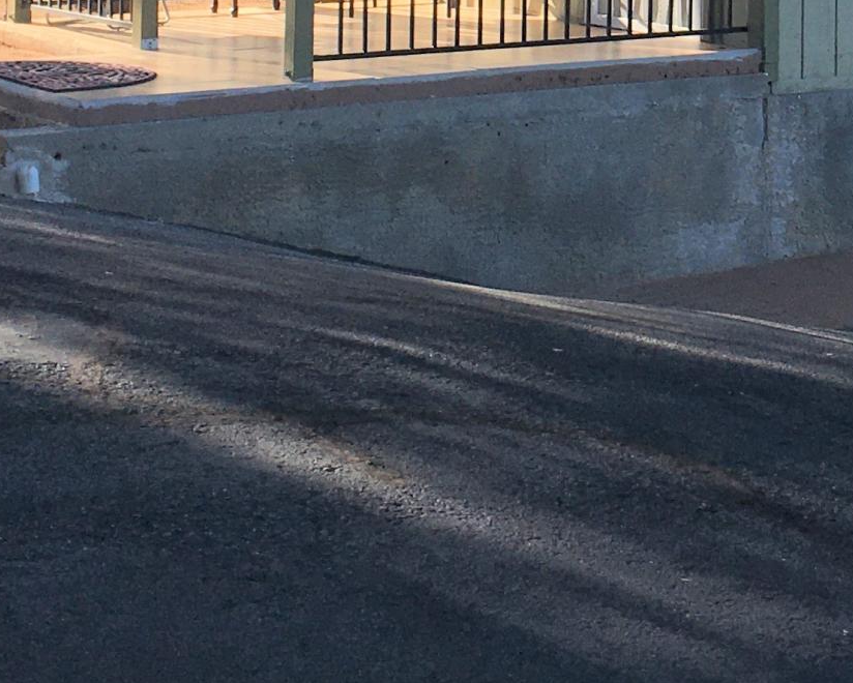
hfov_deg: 18.3
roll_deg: -1.1
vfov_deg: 14.2
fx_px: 2602
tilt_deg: +1.9
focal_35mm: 103
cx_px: 765
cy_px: -262
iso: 25
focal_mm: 4.15
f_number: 2.2
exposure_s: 1/1083
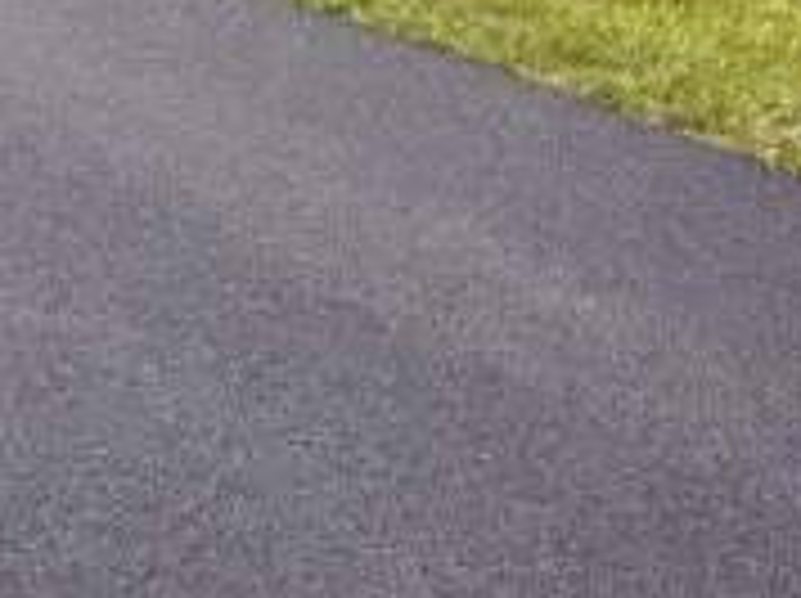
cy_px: -396
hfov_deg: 18.9
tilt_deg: -5.8
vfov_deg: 14.8
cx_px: -443
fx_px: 2080
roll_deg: -0.2
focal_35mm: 90
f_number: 1.78
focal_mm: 6.76
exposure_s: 1/5319
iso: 100
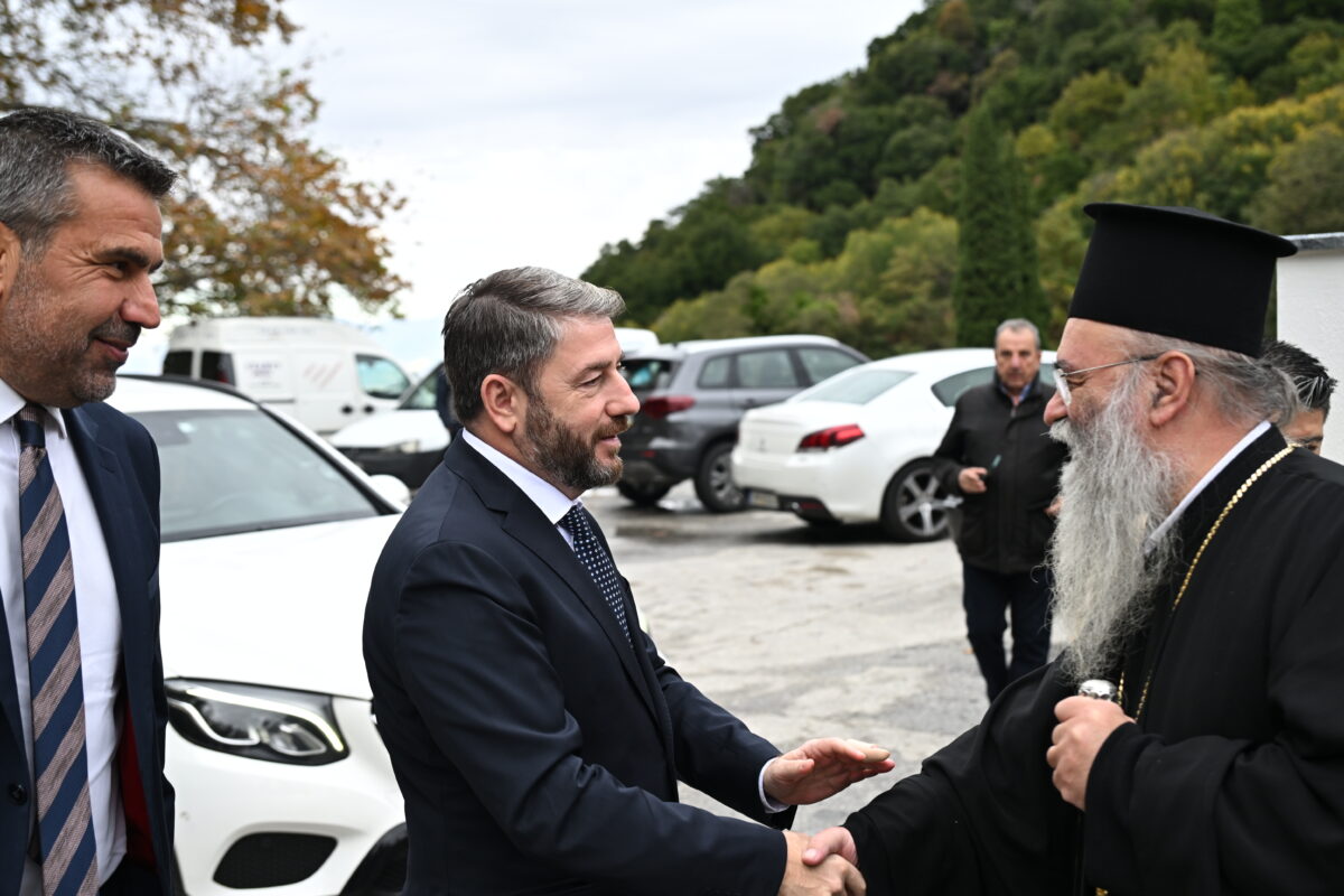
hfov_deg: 44.5
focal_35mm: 44
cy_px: 448
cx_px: 672
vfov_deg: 30.5
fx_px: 1643
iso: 320
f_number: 4
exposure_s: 1/500
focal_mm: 44
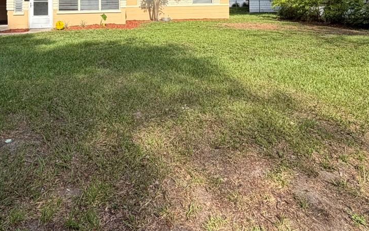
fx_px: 332
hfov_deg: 58.0
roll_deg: +0.1
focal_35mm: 33
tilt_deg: +0.8
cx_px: 161
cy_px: -14
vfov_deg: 34.0
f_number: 2.2
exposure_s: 1/742
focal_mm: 2.22
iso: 40
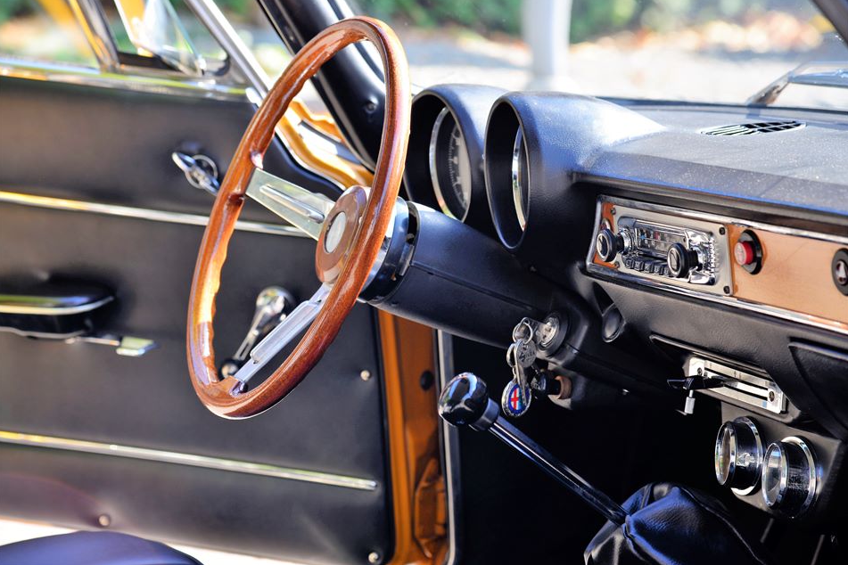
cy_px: 282
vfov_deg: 11.3
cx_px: 423
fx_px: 2850
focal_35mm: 121
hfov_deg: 16.9
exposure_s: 1/100
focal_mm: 120
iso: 200
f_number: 5.6
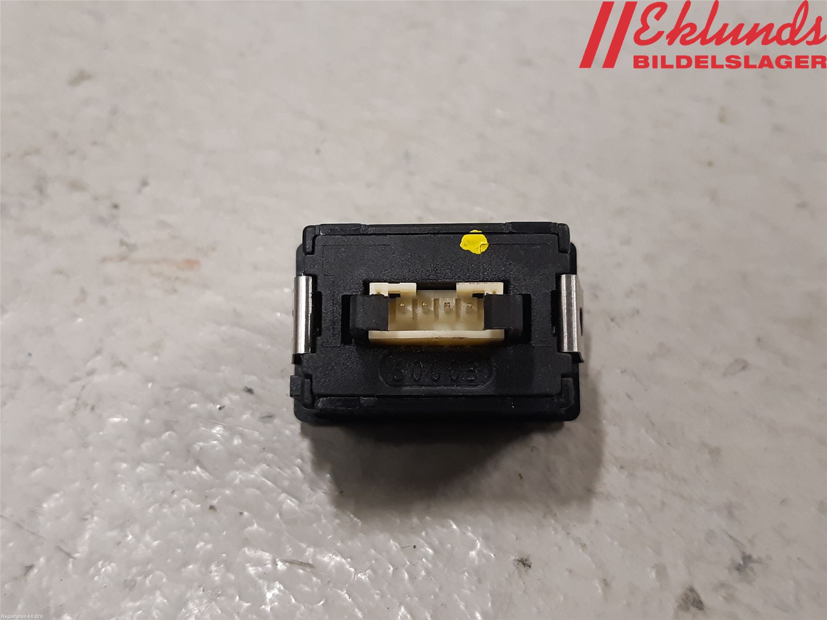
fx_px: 621
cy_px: 310
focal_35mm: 26
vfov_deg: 53.1
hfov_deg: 67.3
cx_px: 414
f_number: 1.7
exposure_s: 1/50
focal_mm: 3.93
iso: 160
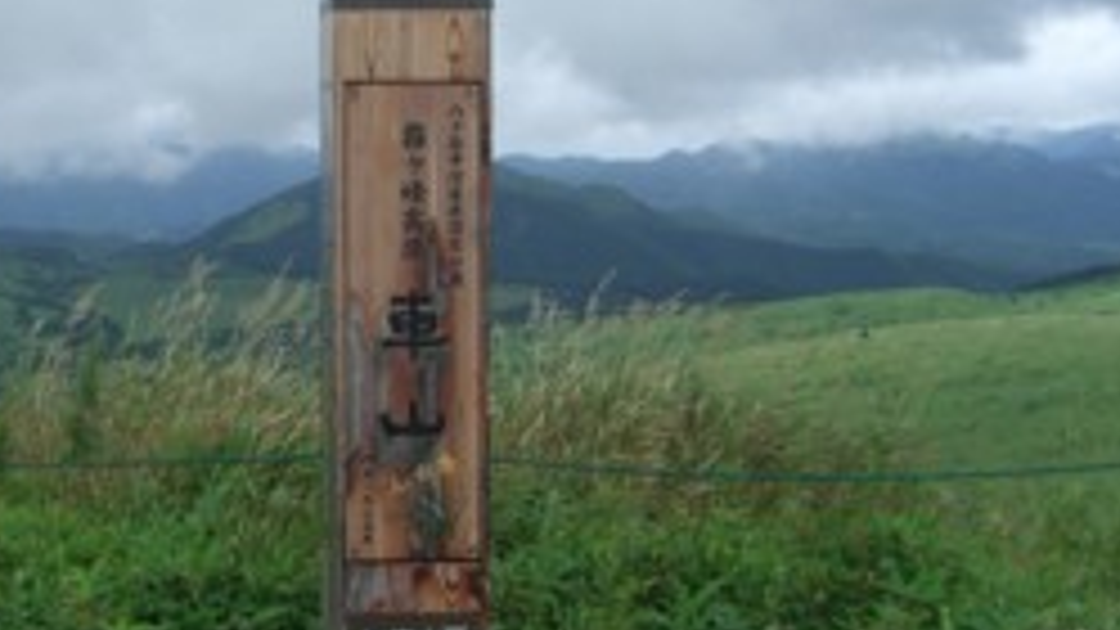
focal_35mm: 75
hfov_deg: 28.0
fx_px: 2227
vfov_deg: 16.1
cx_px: 369
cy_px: 288
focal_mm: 7.9
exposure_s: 1/500
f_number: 4
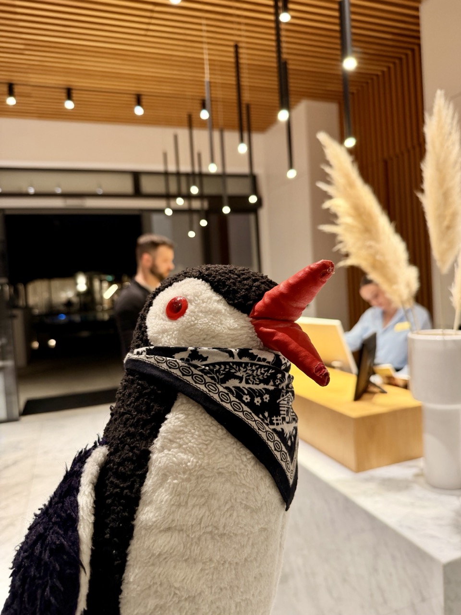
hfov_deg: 56.8
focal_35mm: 24
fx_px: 426
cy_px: 308
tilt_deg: -1.7
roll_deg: +2.5
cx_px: 230
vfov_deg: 71.6
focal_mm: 6.76
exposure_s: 1/50
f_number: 1.78
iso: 125
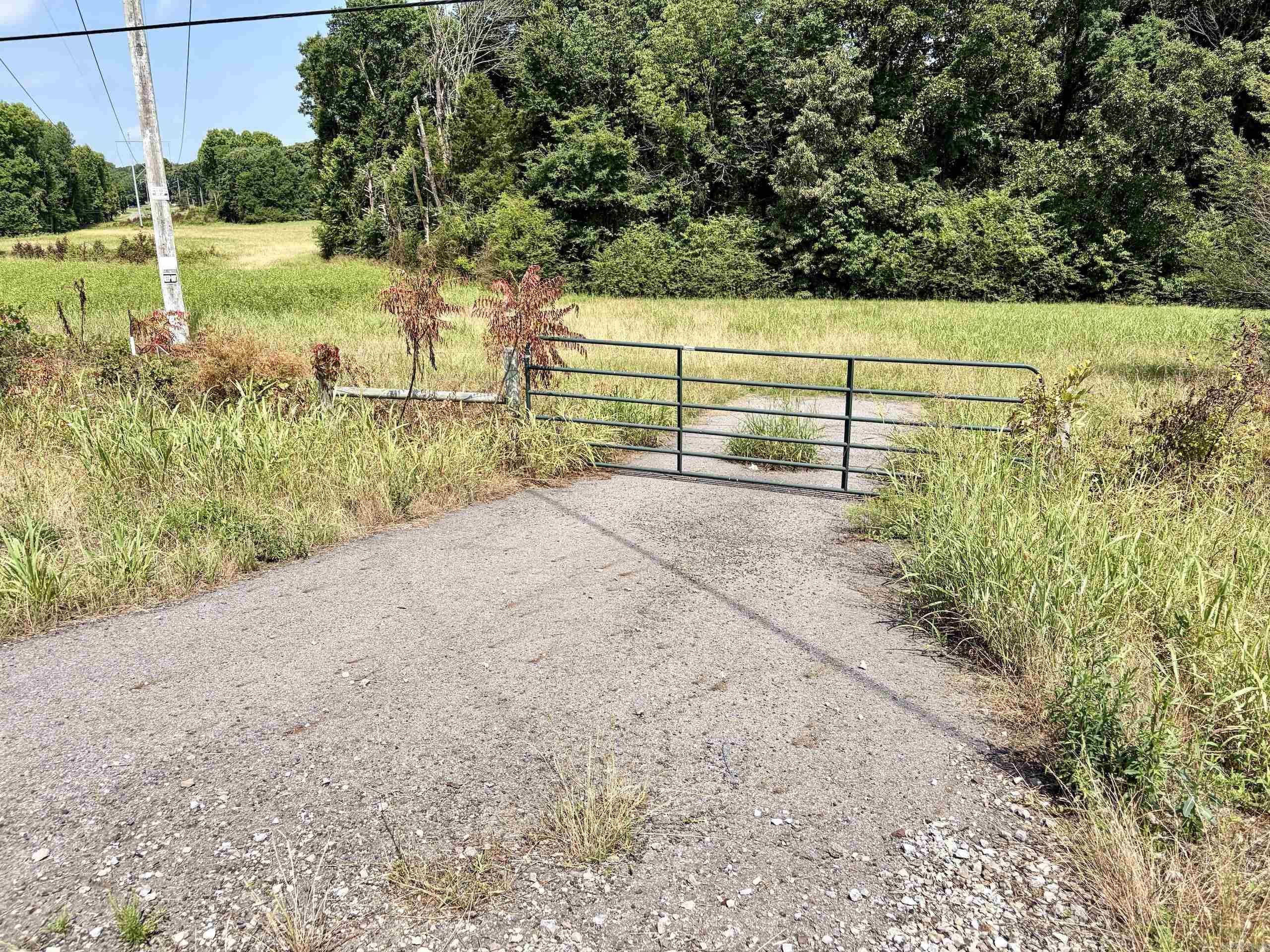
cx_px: 635
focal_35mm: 26
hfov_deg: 67.3
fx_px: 954
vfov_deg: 53.1
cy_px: 476
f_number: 1.6
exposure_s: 1/2747
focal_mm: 5.96
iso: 50
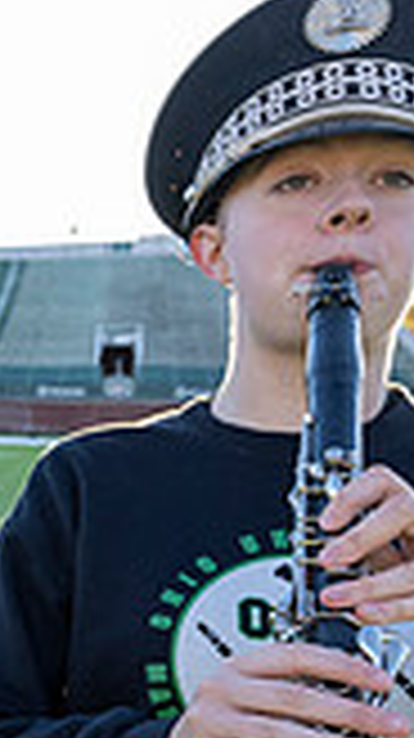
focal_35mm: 52
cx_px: -400
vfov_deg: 39.1
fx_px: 1017
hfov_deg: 17.2
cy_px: 529
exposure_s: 1/500
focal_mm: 14
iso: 500
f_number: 4
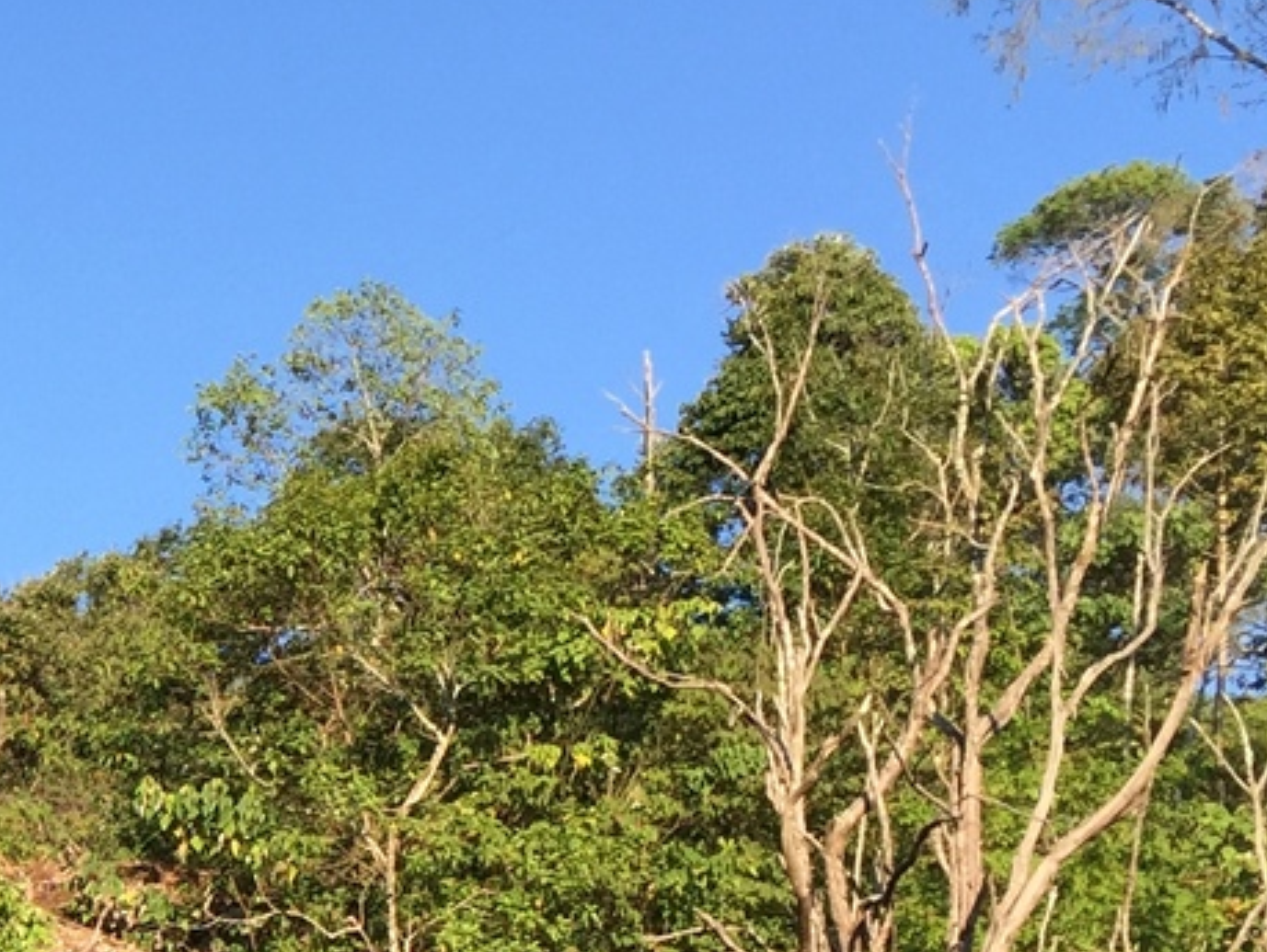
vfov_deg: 14.1
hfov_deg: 17.8
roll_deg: -3.4
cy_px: 1242
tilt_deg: +7.7
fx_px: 3700
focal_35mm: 101
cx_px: -513
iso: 32
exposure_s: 1/760
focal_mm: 4.15
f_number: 2.2
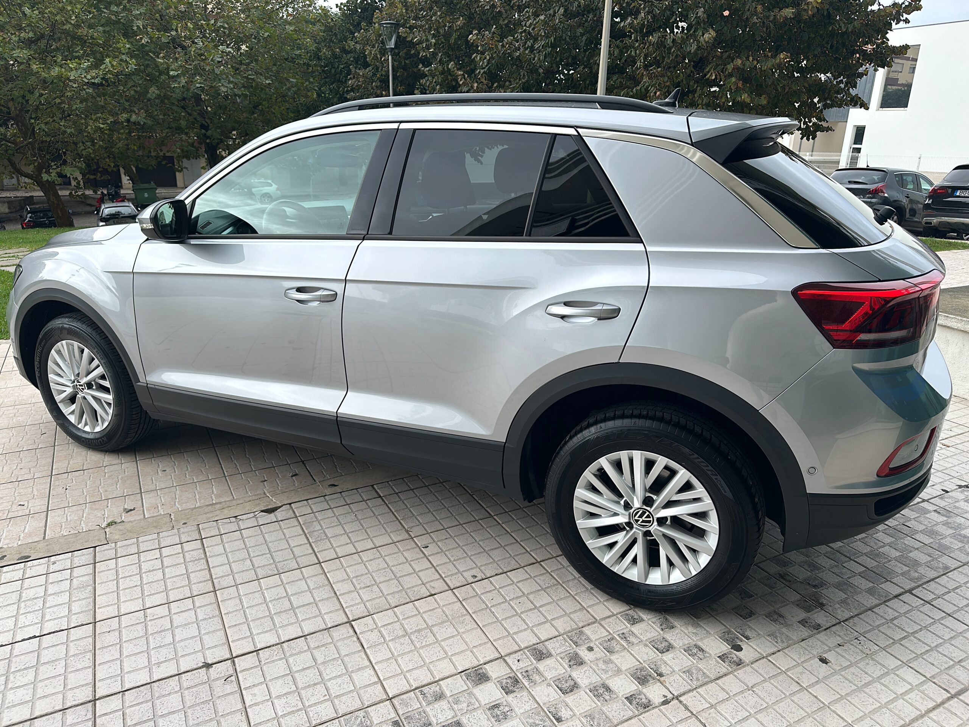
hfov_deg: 71.6
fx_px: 672
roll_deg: -1.2
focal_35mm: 24
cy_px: 364
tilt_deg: -18.5
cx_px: 484
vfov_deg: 56.8
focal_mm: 6.86
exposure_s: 1/866
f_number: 1.78
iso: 57
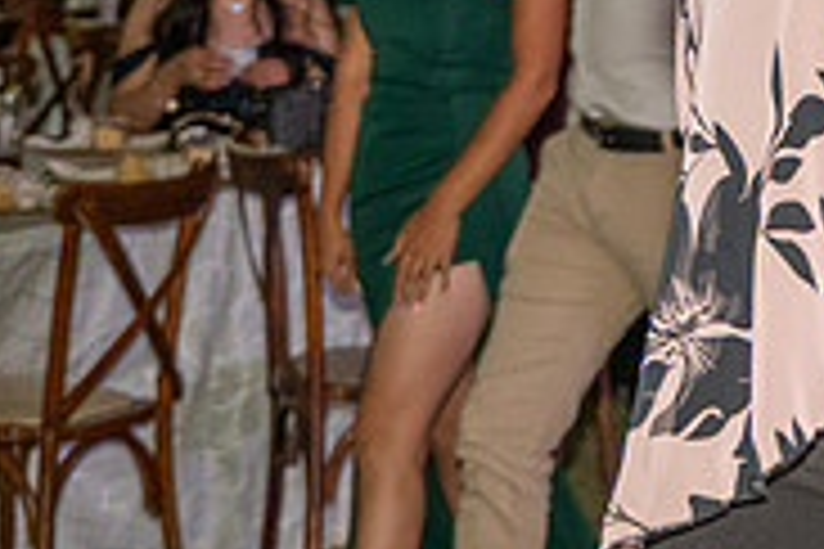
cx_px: 1180
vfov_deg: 6.9
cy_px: -232
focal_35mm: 197
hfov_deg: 10.2
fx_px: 4509
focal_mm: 62
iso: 2000
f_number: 6
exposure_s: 1/200
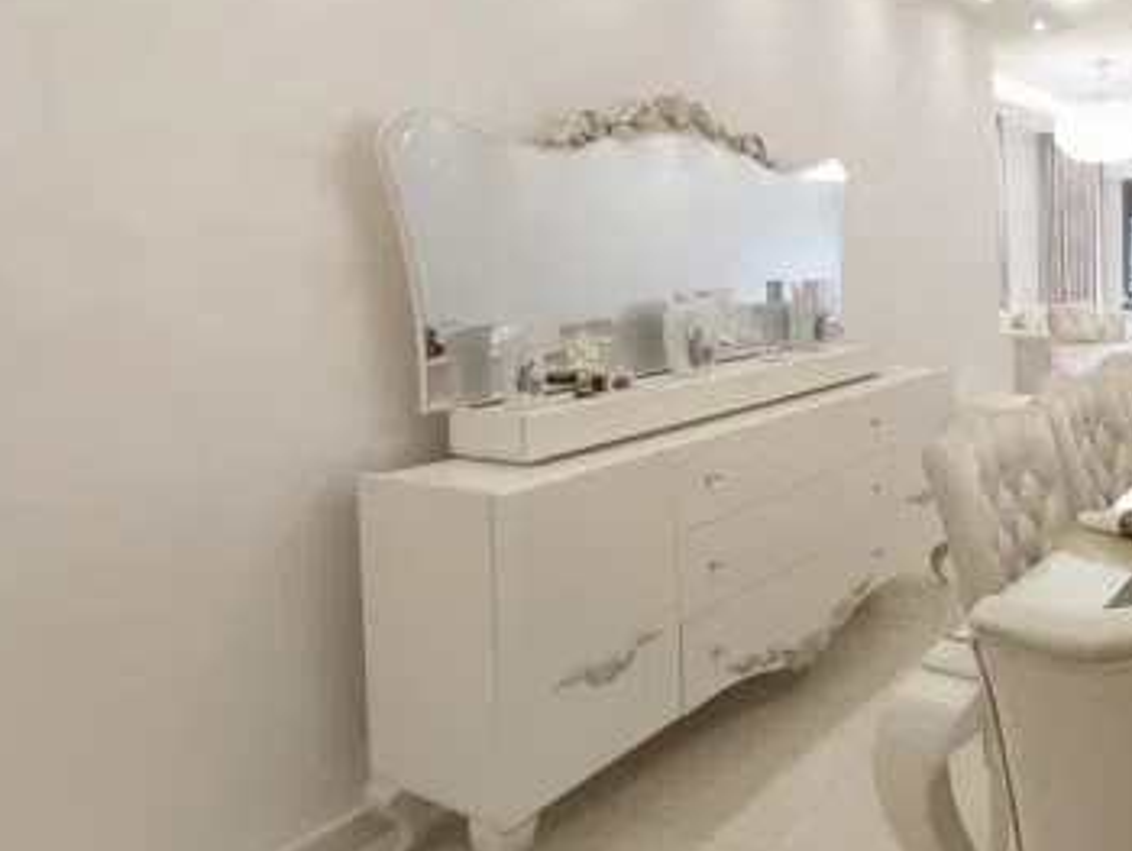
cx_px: 993
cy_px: 257
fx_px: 851
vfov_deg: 51.7
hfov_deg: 58.7
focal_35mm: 26
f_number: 2.2
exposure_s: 1/50
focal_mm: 1.3
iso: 80
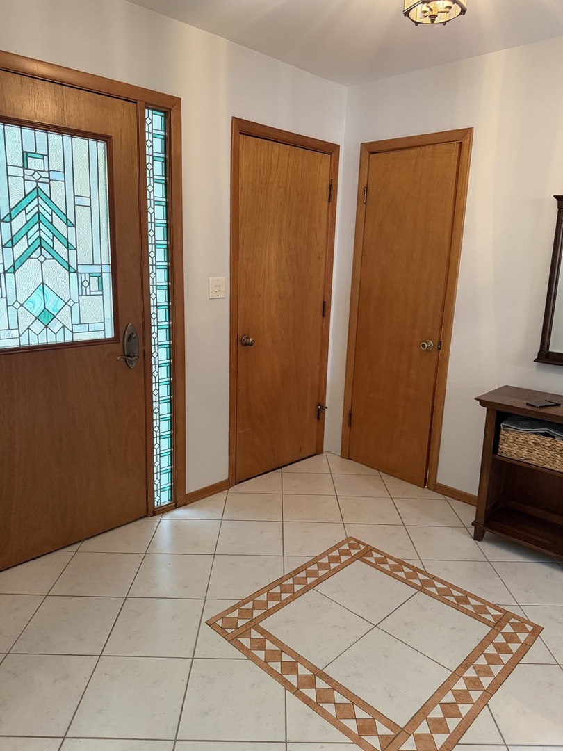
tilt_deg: -12.6
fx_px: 520
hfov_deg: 56.8
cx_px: 282
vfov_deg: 71.6
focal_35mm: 24
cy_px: 376
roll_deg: -1.4
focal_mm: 6.76
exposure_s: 1/60
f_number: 1.78
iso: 640
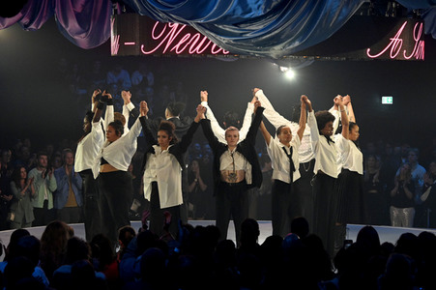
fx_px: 1210
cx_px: 218
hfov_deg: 20.4
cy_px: 145
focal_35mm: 100
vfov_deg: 13.7
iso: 6400
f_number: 5.6
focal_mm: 100
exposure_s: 1/500
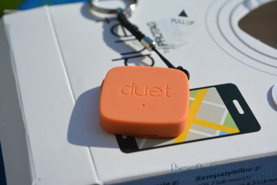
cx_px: 138
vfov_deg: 16.6
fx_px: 635
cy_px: 92
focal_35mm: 82
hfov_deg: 24.6
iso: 100
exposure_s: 1/250
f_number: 8
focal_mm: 55
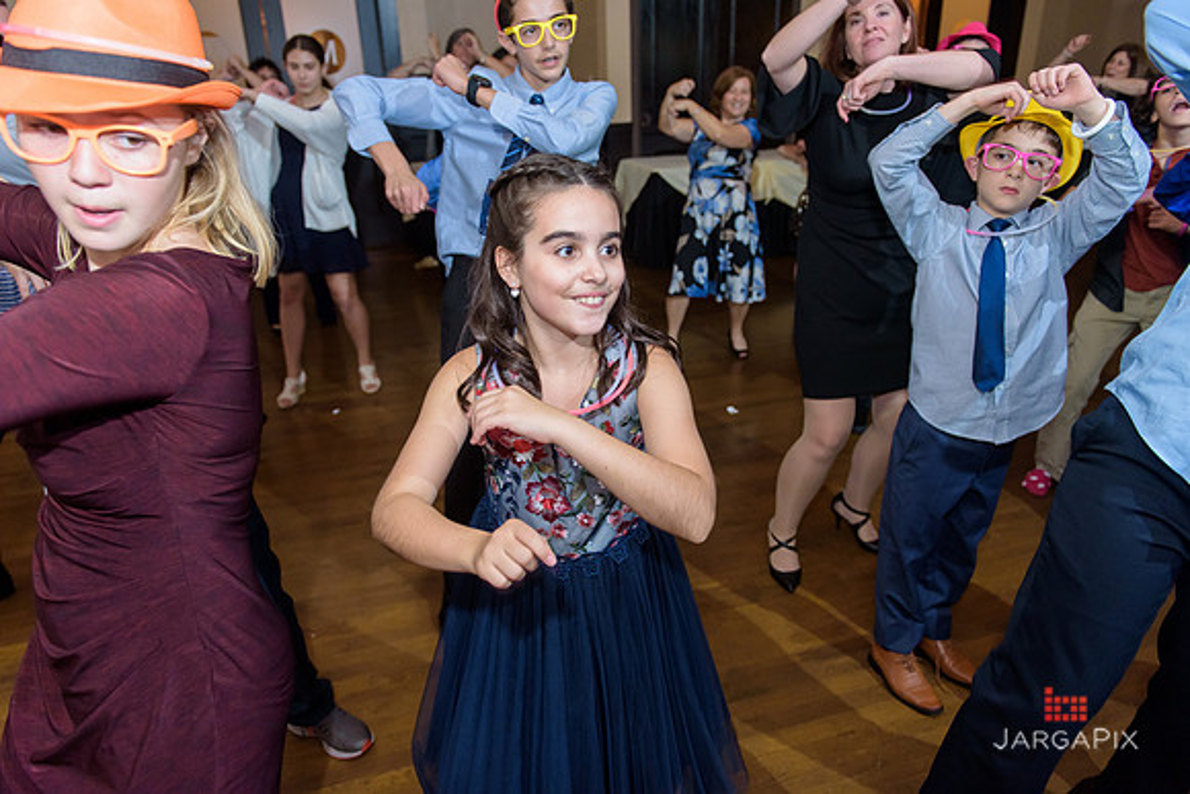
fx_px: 793
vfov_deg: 53.2
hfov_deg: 73.7
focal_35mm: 24
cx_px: 595
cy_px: 397
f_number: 3.2
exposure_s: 1/125
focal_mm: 24
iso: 1600
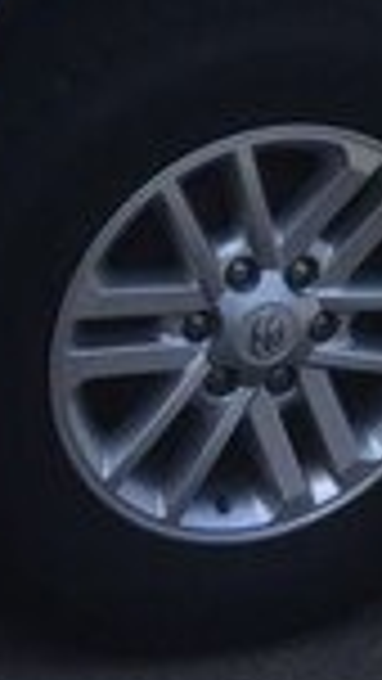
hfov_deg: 8.4
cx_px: 697
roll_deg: -7.9
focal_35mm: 138
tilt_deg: -10.2
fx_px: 2484
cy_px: -299
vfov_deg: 14.6
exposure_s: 1/1582
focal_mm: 4.15
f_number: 2.2
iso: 32
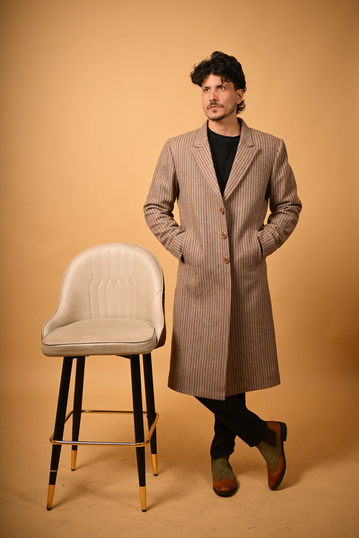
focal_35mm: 50
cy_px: 269
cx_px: 180
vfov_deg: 39.6
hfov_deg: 27.0
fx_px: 748
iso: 160
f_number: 2.2
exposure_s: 1/1000
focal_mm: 50
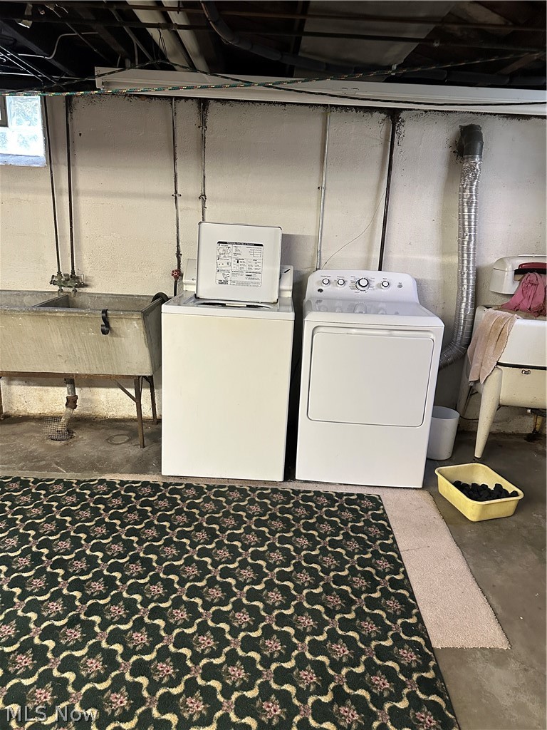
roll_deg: -3.6
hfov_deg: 56.8
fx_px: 506
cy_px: 365
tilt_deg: -16.5
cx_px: 274
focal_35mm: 24
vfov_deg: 71.6
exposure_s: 1/60
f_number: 1.78
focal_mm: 6.86
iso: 640
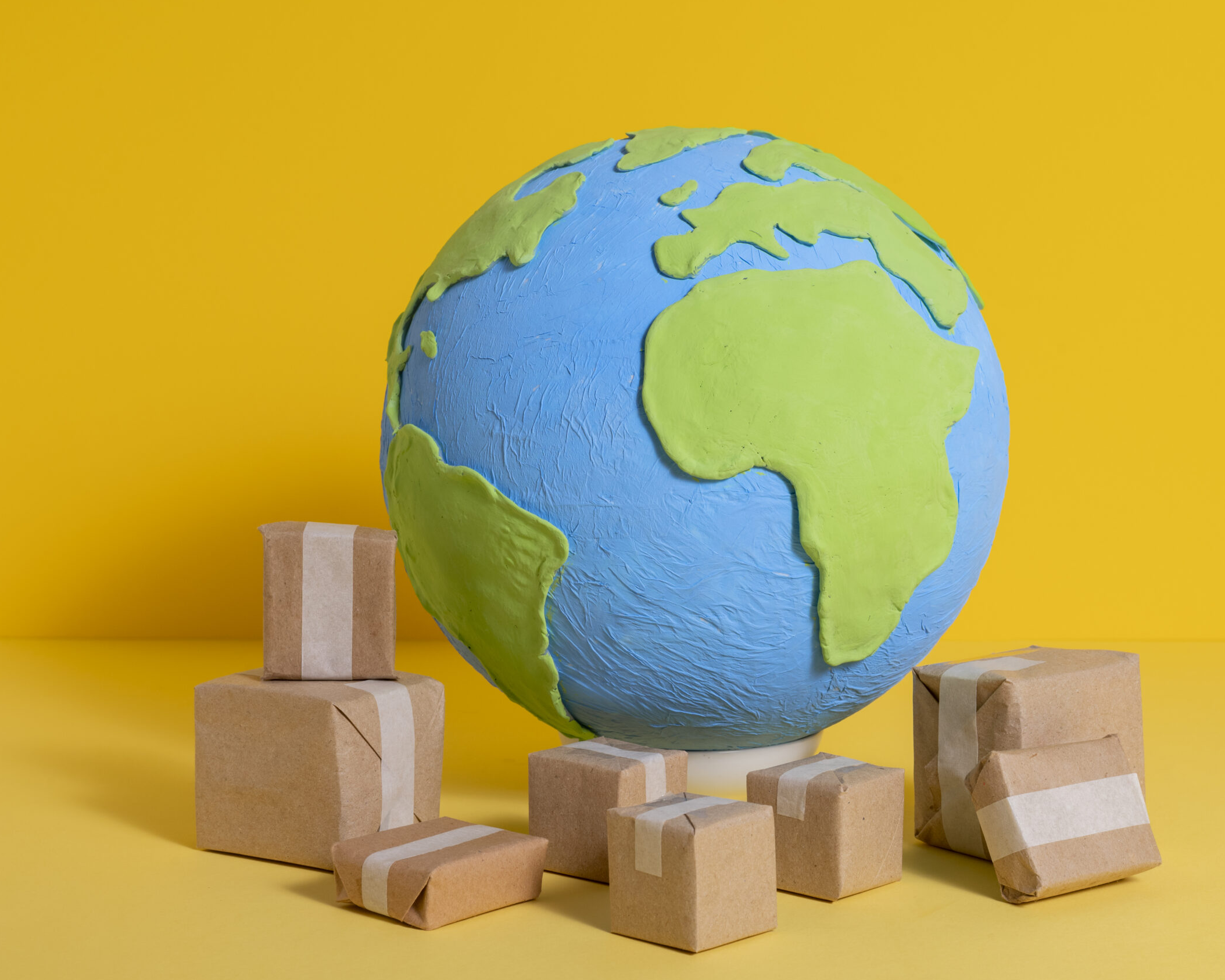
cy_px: 489
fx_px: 2067
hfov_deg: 33.0
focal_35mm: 57
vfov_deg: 26.7
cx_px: 662
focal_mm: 50
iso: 200
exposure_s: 1/125
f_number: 13
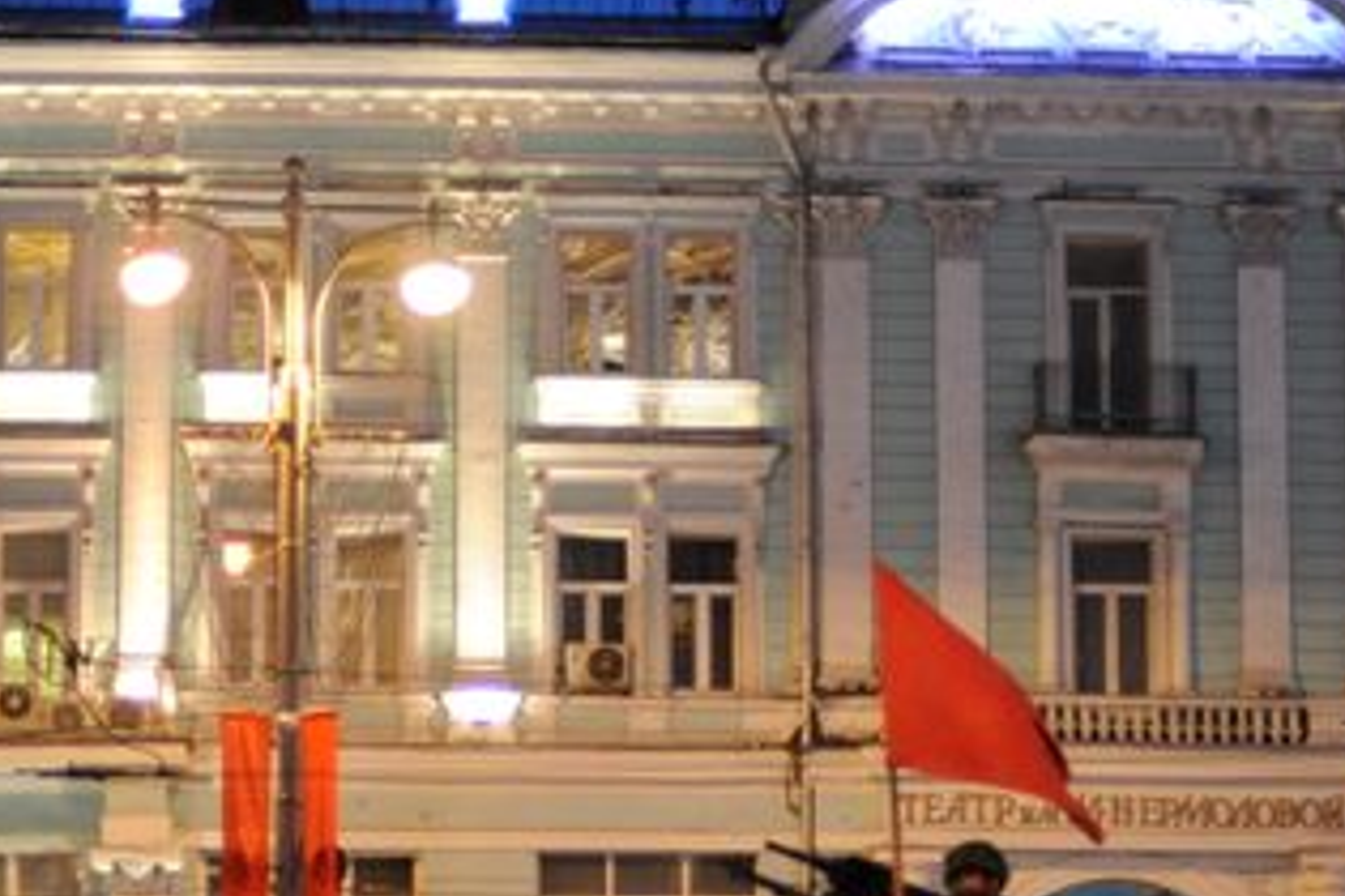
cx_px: 649
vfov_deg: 12.3
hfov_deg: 18.4
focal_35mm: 111
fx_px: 4147
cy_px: 764
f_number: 1.4
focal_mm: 50
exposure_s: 1/160
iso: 1600
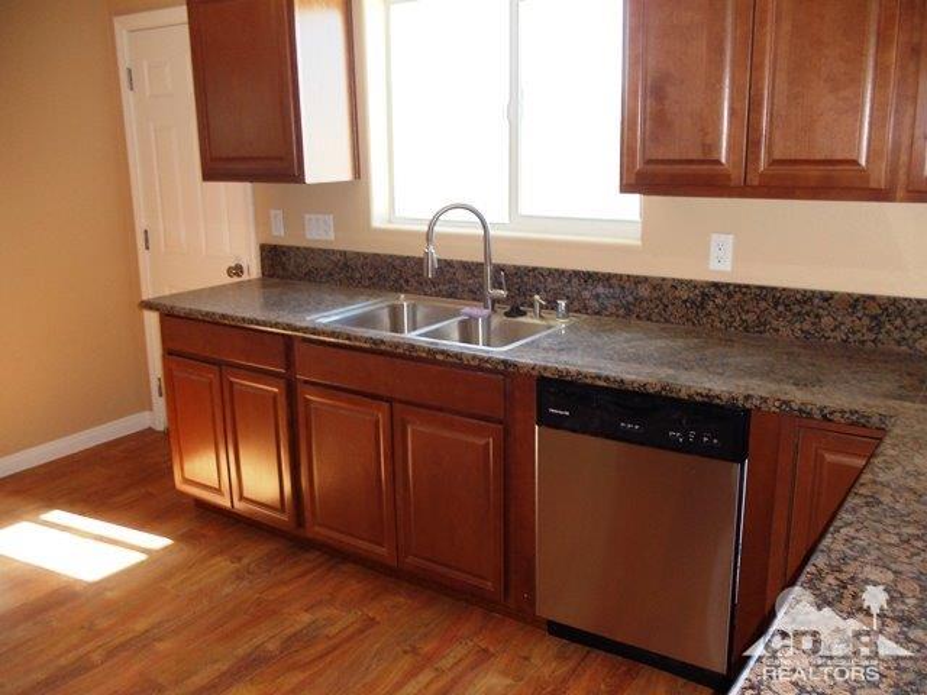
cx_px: 464
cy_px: 348
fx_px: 1178
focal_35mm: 44
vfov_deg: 32.9
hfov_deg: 42.9
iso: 100
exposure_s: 1/30
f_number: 3.5
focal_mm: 6
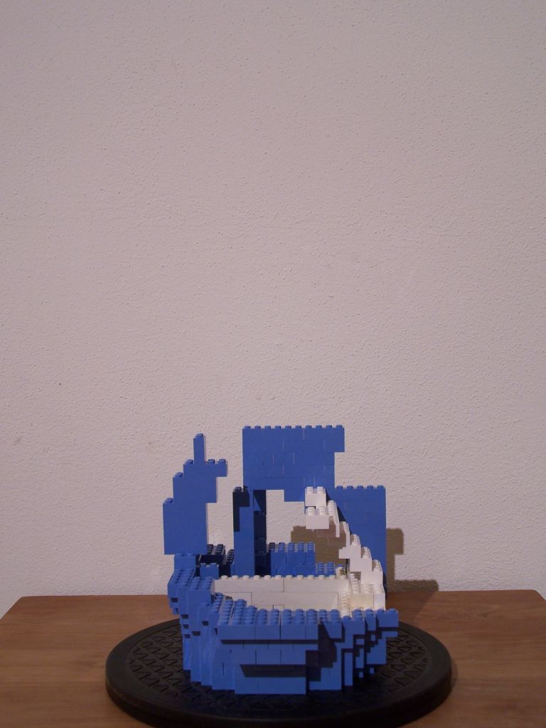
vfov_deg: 37.5
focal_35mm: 51
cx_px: 273
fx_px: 1073
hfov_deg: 28.6
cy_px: 364
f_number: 3
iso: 80
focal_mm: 8.5
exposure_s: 1/3
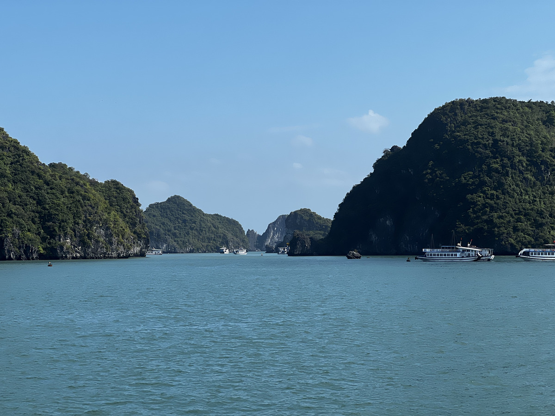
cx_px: 278
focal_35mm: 77
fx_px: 1235
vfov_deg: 19.1
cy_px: 208
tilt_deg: +1.6
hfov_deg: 25.3
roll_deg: +0.6
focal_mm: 9
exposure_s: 1/943
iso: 32
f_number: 2.8
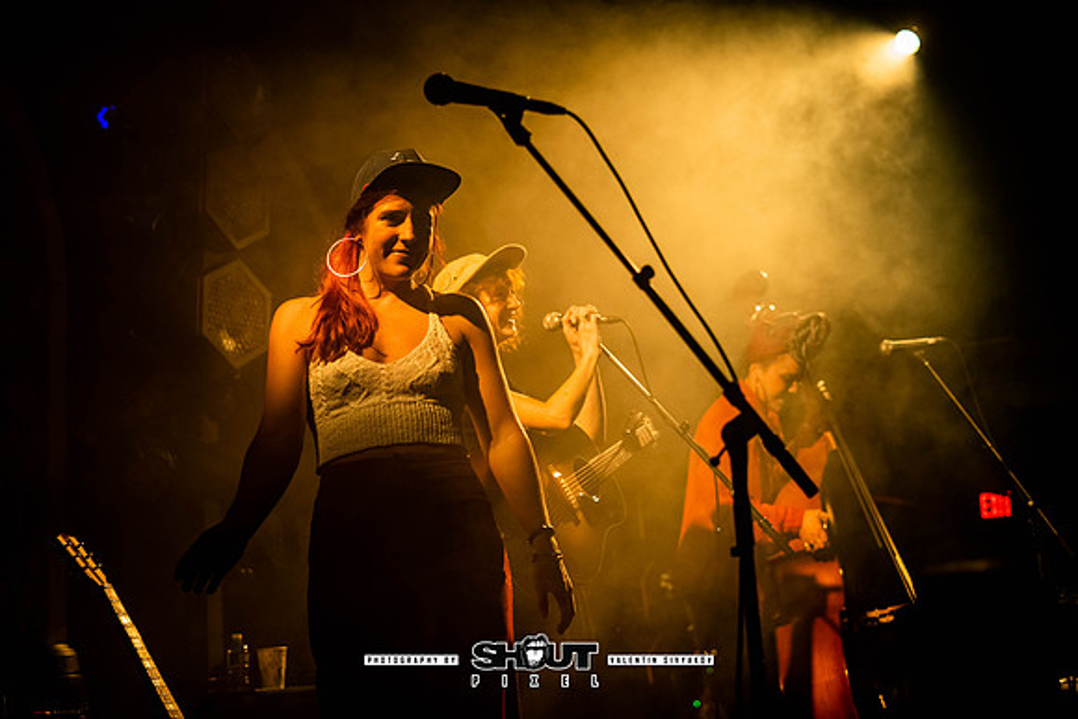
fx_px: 1498
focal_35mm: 50
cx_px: 539
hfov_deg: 39.6
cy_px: 360
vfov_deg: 27.0
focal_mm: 50
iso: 1250
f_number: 2.2
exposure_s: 1/200
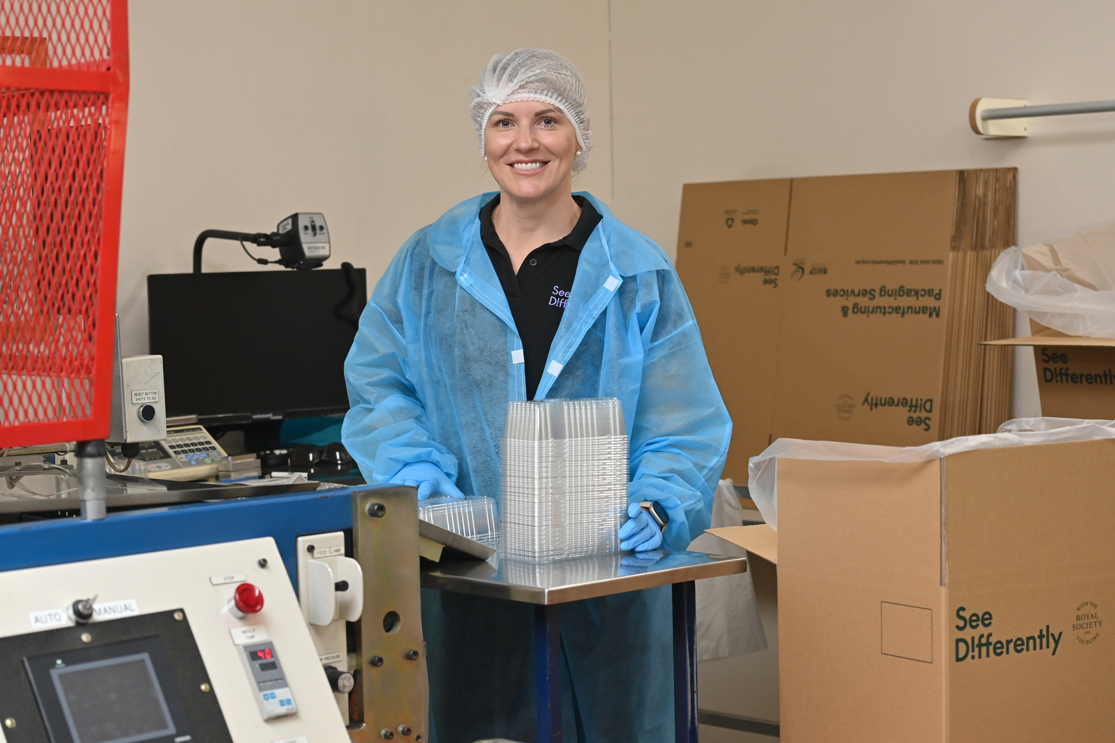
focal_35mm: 70
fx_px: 2168
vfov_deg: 19.5
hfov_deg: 28.8
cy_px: 372
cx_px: 558
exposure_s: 1/250
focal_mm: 70
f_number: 5
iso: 2000
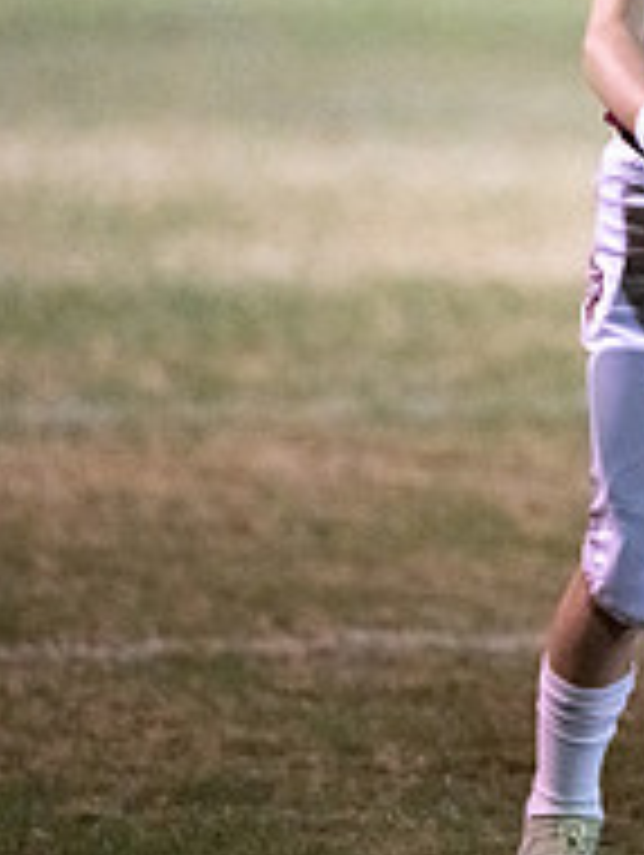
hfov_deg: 2.5
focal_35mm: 587
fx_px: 14528
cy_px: 151
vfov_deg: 3.4
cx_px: 865
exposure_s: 1/1000
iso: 12800
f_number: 2.8
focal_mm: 200
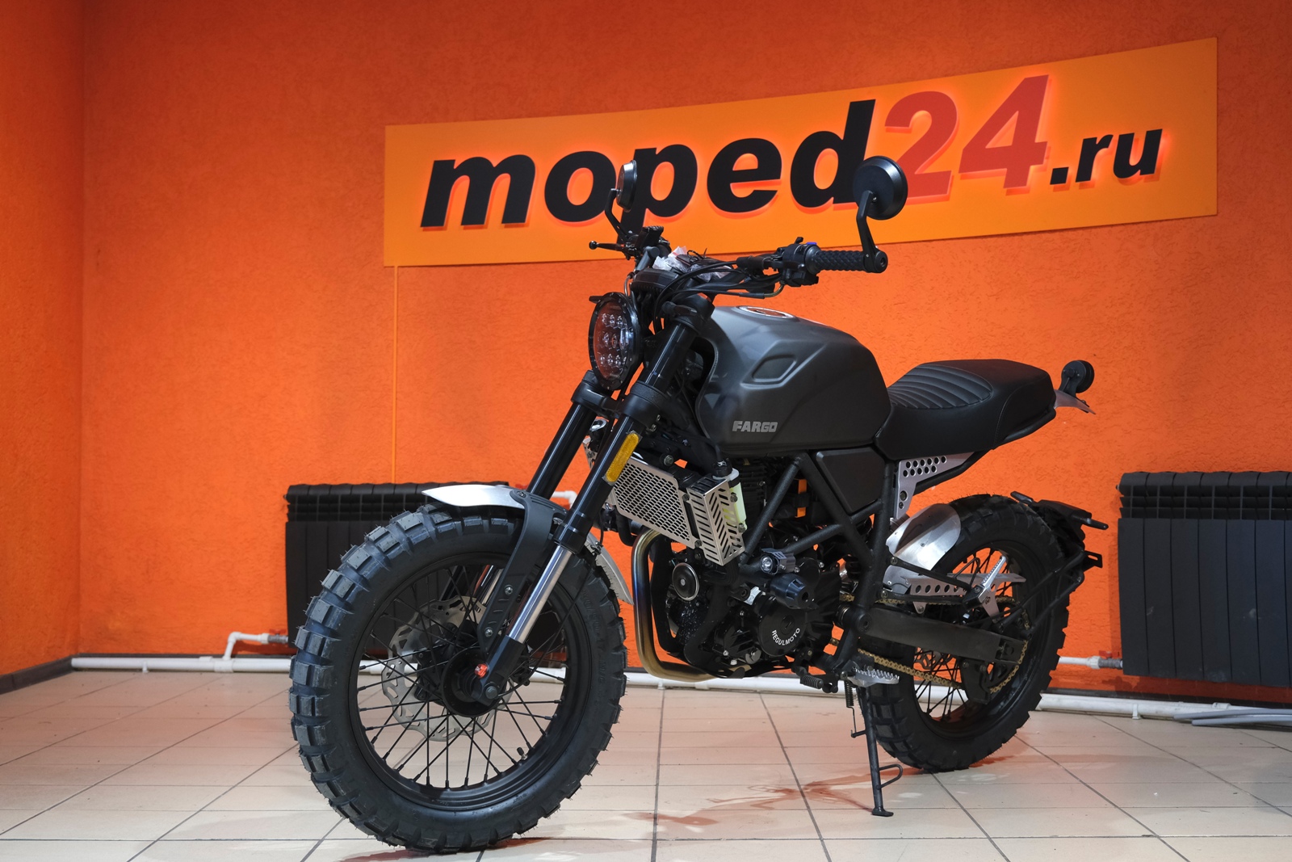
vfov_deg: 29.2
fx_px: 1651
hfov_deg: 42.7
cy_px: 431
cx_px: 646
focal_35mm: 46
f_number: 4
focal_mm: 30.8
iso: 1600
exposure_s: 1/100
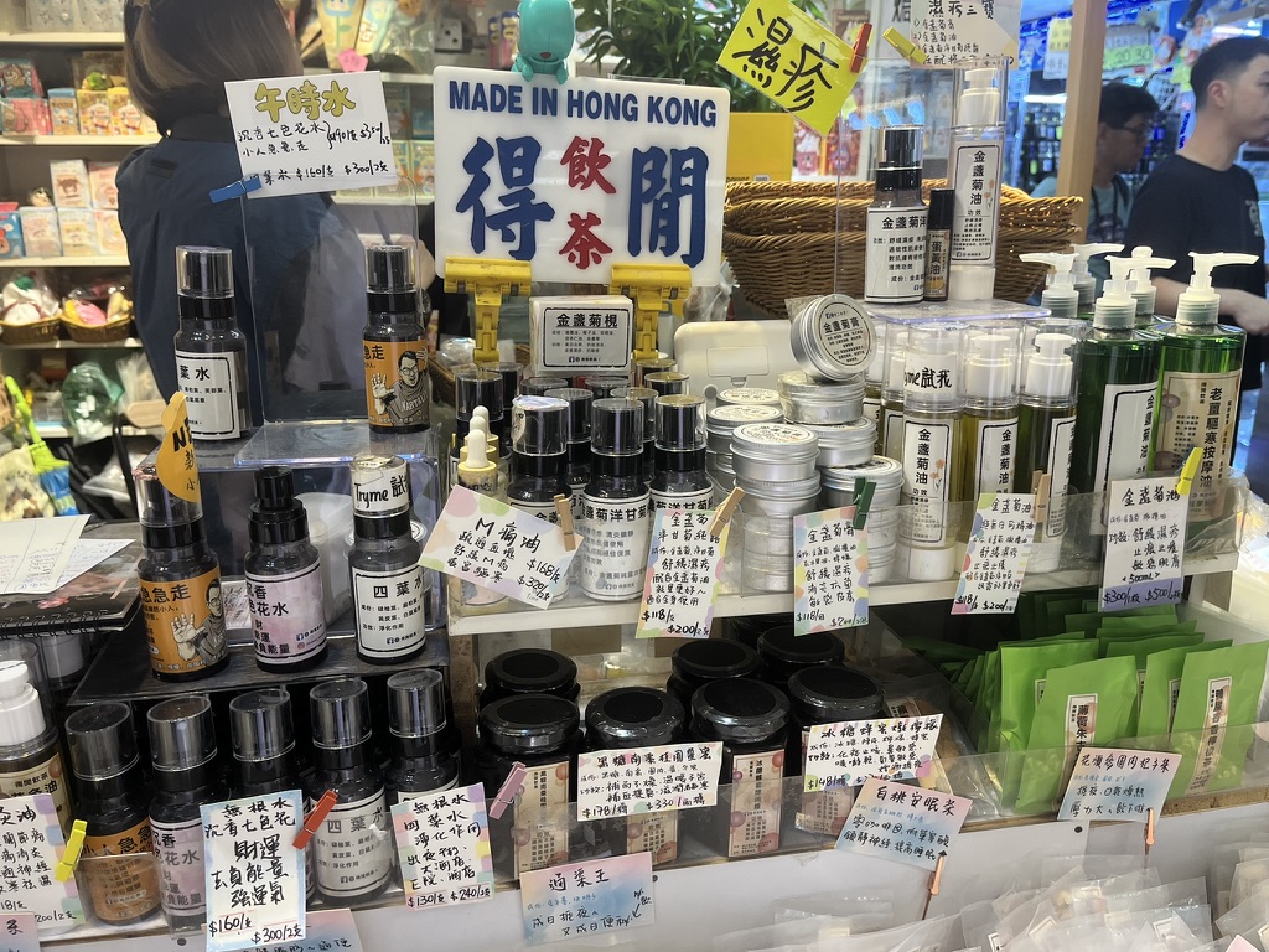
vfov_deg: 53.1
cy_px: 476
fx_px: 953
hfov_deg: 67.3
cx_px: 634
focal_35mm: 26
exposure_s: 1/100
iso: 100
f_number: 1.6
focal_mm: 5.1
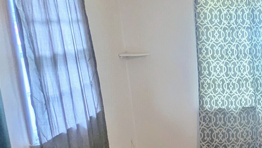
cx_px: 382
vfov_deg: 19.6
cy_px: 113
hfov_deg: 26.2
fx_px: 424
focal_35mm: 61
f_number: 2.2
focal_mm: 2.35
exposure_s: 1/24
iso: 55
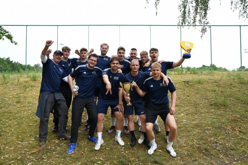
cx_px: 124
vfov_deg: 41.1
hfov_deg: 58.7
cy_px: 82
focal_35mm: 32
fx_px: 220
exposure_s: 1/1600
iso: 500
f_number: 2.8
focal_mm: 32
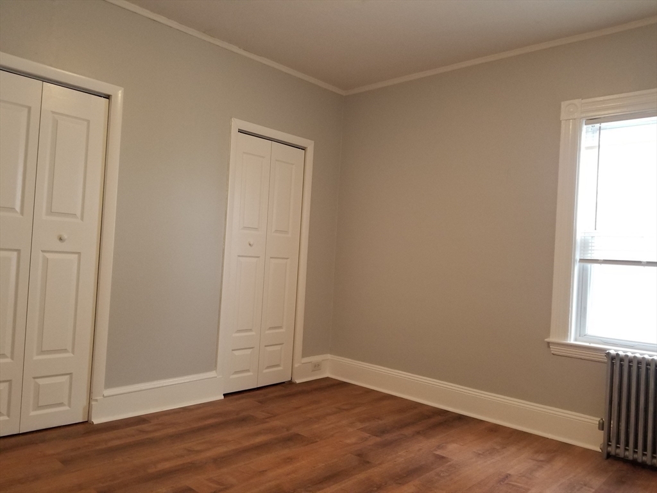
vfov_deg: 53.1
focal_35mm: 26
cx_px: 328
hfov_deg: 67.3
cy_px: 246
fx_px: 493
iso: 200
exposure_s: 1/60
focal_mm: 4.3
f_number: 1.7
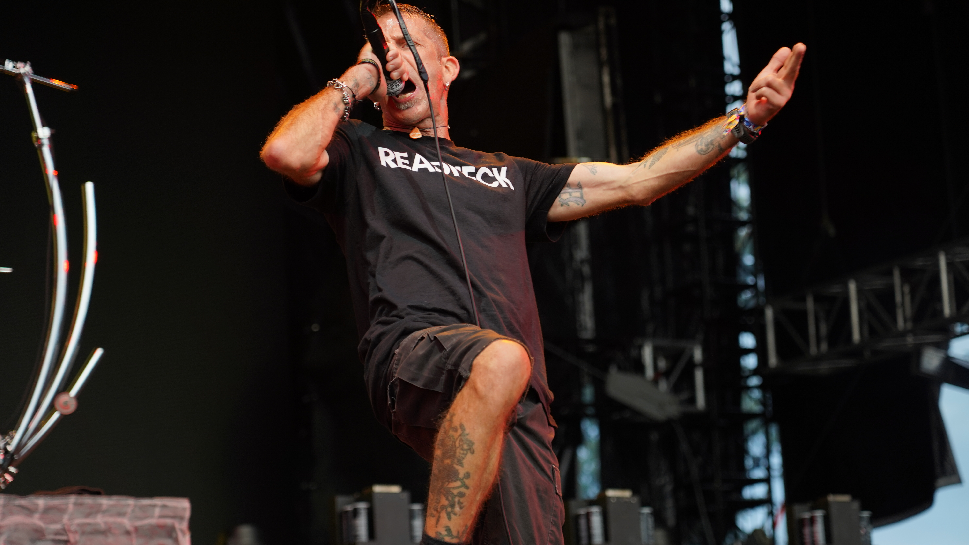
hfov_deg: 19.3
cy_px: 254
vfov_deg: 10.9
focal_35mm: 111
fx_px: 2852
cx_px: 481
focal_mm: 105
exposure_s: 1/125
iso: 200
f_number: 4
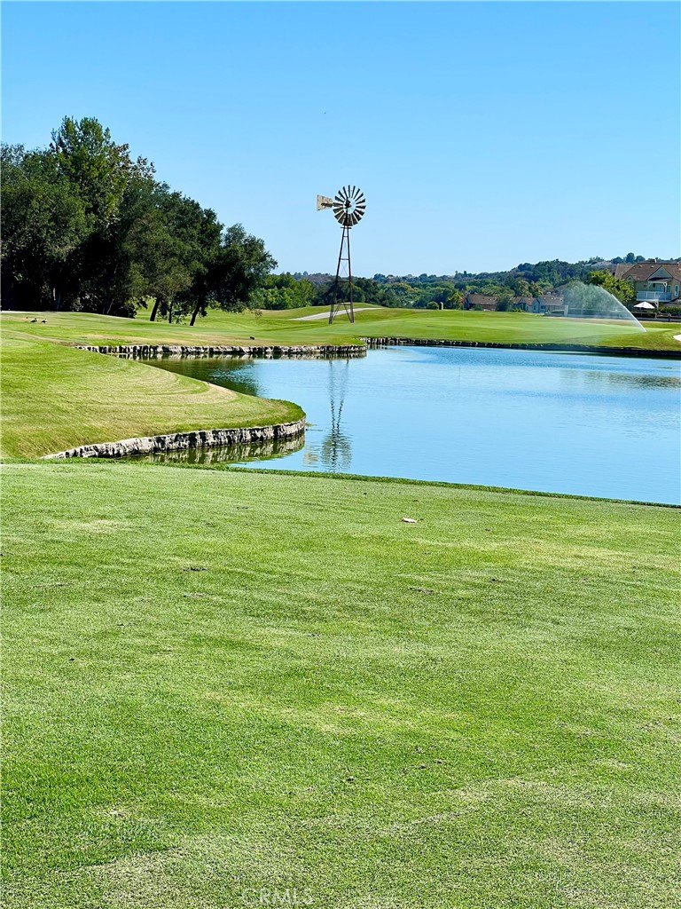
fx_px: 2020
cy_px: 454
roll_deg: -3.3
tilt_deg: -5.0
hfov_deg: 19.1
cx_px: 340
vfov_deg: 25.3
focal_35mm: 77
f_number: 2.8
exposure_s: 1/919
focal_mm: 9
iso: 32
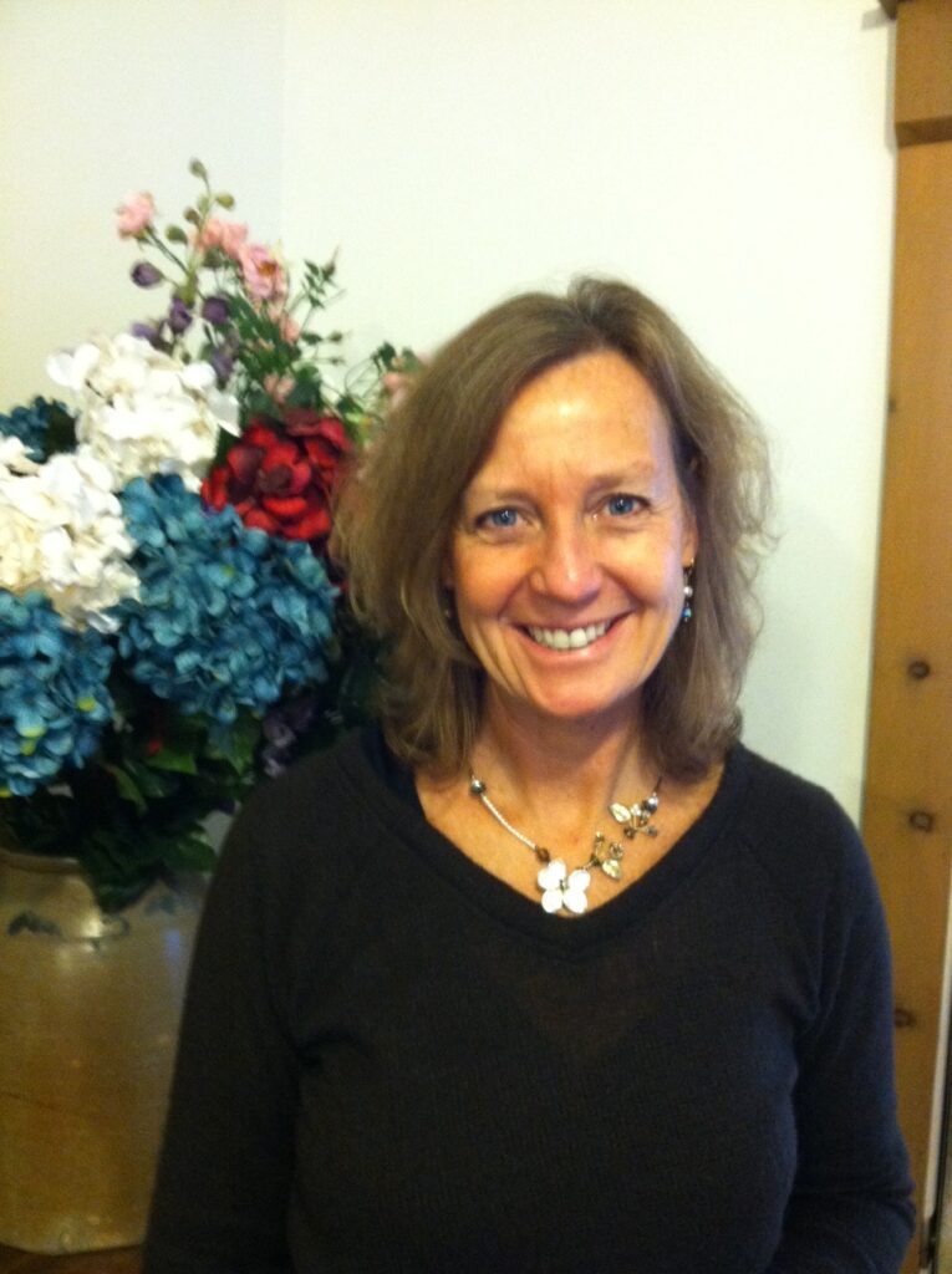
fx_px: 1287
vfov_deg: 52.7
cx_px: 476
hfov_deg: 40.6
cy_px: 637
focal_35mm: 35
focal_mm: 3.85
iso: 400
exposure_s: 1/15
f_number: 2.8
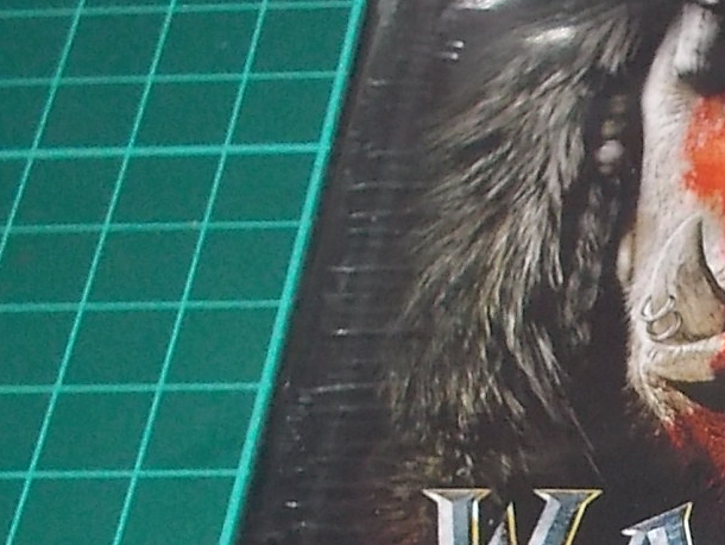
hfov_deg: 16.8
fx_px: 2263
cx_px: 1020
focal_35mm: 108
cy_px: 716
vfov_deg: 13.2
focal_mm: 4.1
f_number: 3.3
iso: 200
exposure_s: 1/30
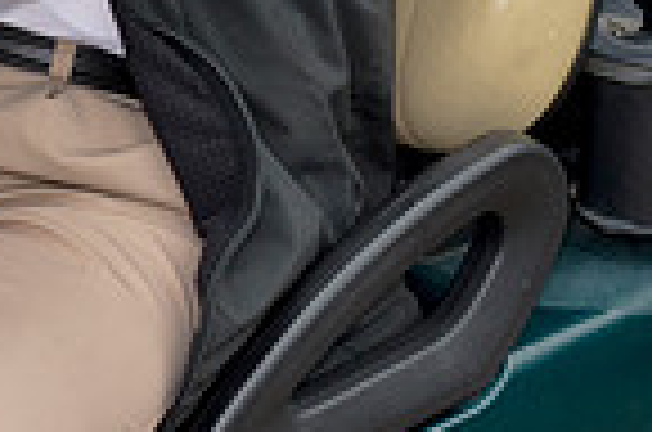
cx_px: -130
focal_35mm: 156
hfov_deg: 12.9
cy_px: -94
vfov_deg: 8.7
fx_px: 2819
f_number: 10
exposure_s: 1/200
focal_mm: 26
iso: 200
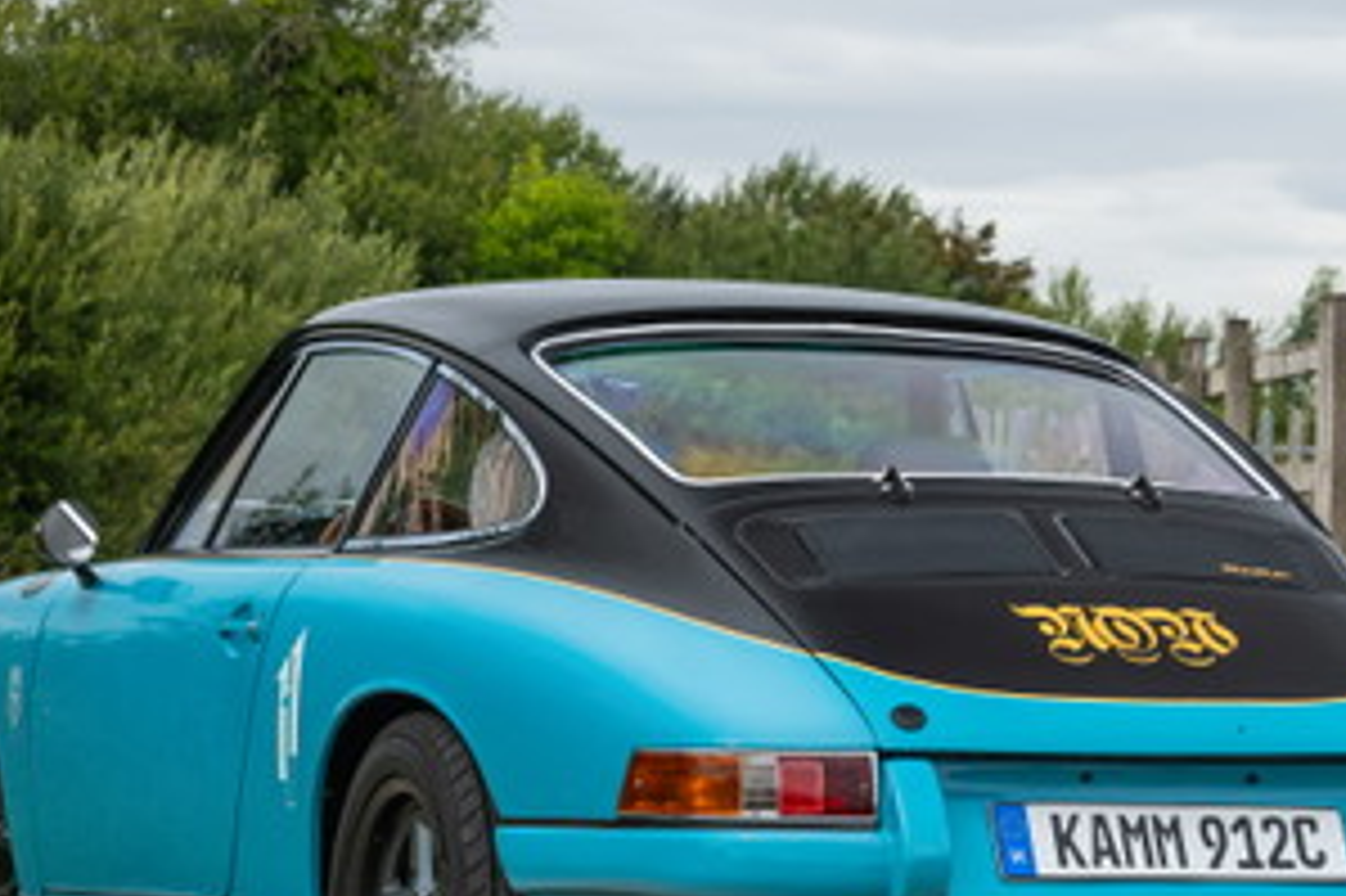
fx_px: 6726
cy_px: 698
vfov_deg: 7.6
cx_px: 986
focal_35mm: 180
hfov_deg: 11.4
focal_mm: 70
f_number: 9
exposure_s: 1/125
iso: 200
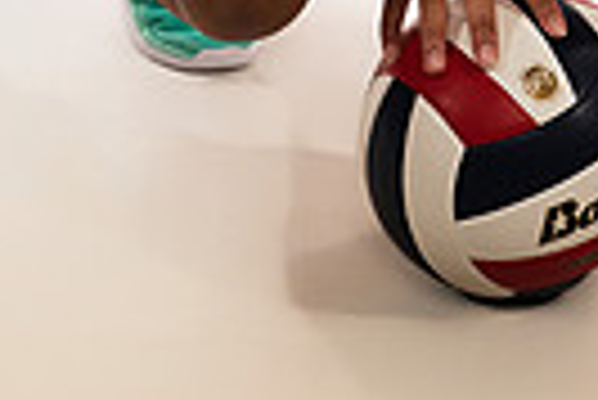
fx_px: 2810
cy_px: -508
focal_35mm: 169
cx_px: 562
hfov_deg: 12.0
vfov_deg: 7.7
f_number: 7.1
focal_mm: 50
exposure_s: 1/320
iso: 500
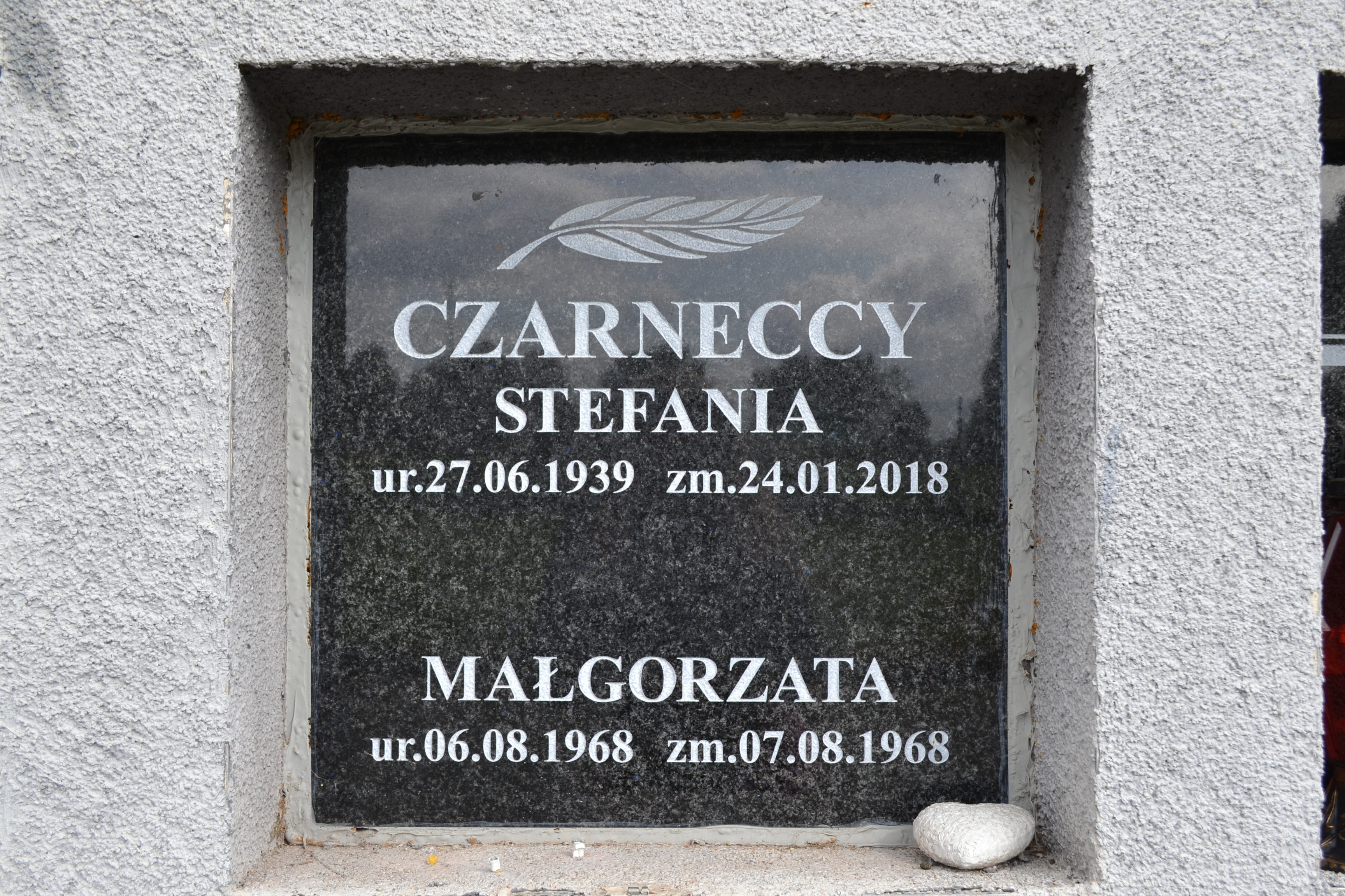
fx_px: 1457
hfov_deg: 49.6
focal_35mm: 39
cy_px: 448
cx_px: 672
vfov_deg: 34.2
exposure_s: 1/160
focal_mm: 26
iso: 100
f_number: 6.3
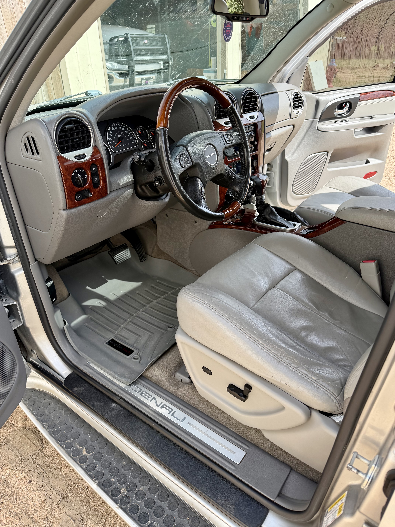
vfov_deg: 71.6
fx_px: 365
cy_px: 264
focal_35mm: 24
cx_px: 198
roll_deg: +1.6
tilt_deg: -31.1
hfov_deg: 56.8
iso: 100
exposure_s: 1/898
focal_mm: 6.76
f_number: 1.78
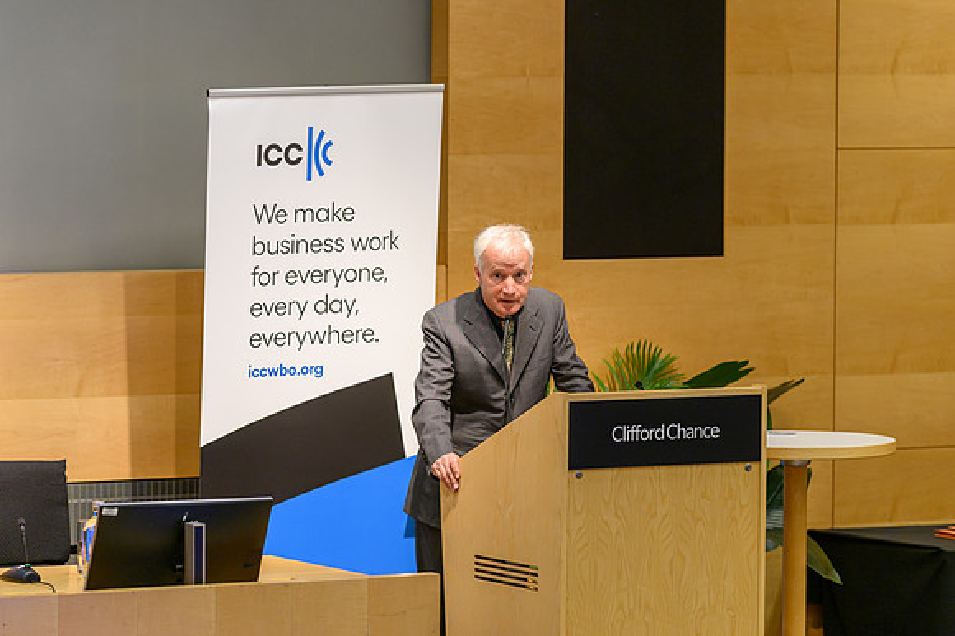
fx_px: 5416
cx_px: 478
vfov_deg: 6.7
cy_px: 318
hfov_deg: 10.1
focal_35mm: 204
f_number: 1.8
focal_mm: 135
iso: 280
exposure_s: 1/125
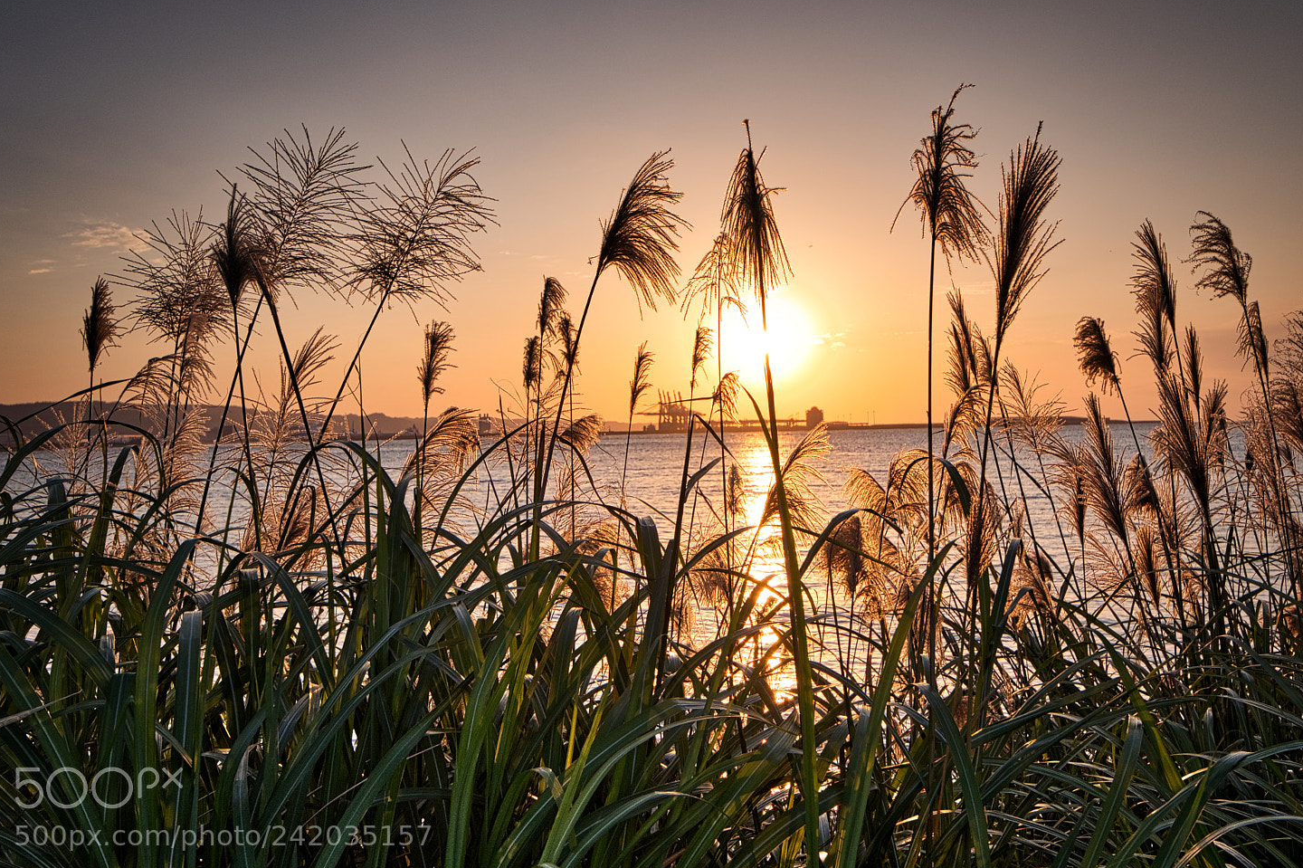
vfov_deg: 33.4
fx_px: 1447
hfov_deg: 48.5
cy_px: 425
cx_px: 682
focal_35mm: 40
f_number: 8
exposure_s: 1/320
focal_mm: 24
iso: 100
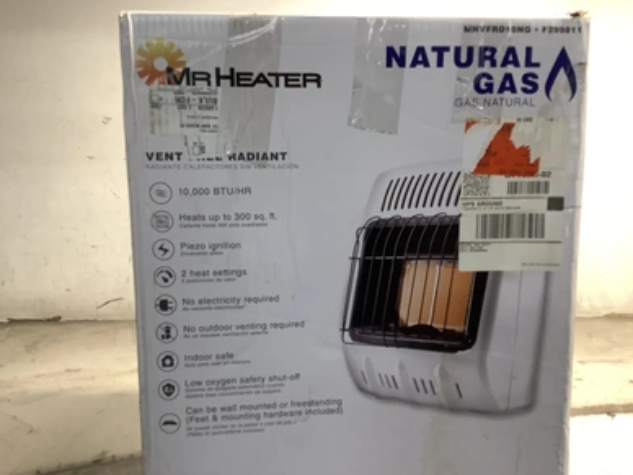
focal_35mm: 32
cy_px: 235
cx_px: 323
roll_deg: +0.3
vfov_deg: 44.2
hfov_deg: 56.8
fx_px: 585
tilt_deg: -9.4
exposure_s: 1/60
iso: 160
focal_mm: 3.3
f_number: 2.4
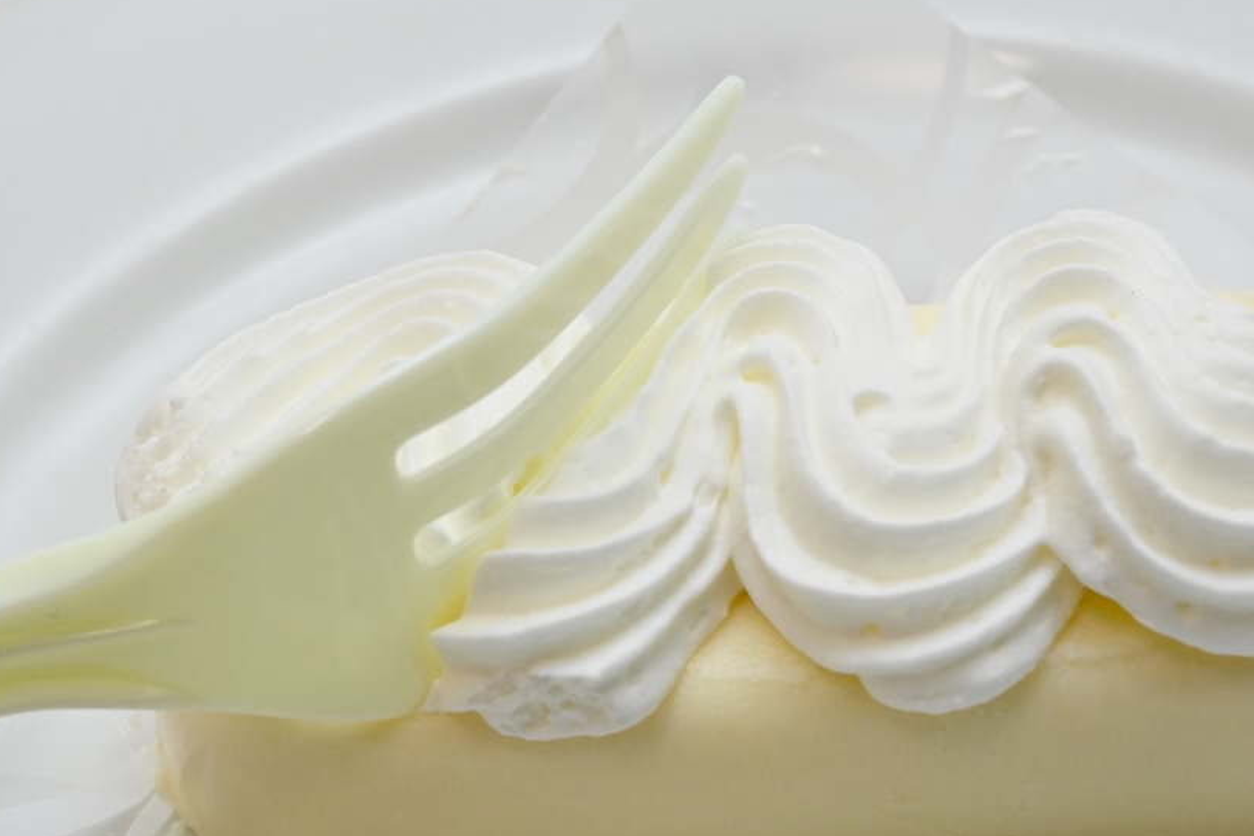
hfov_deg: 27.3
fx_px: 2578
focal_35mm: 74
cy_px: 492
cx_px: 656
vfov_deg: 18.4
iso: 6400
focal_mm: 60
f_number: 18
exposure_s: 1/200
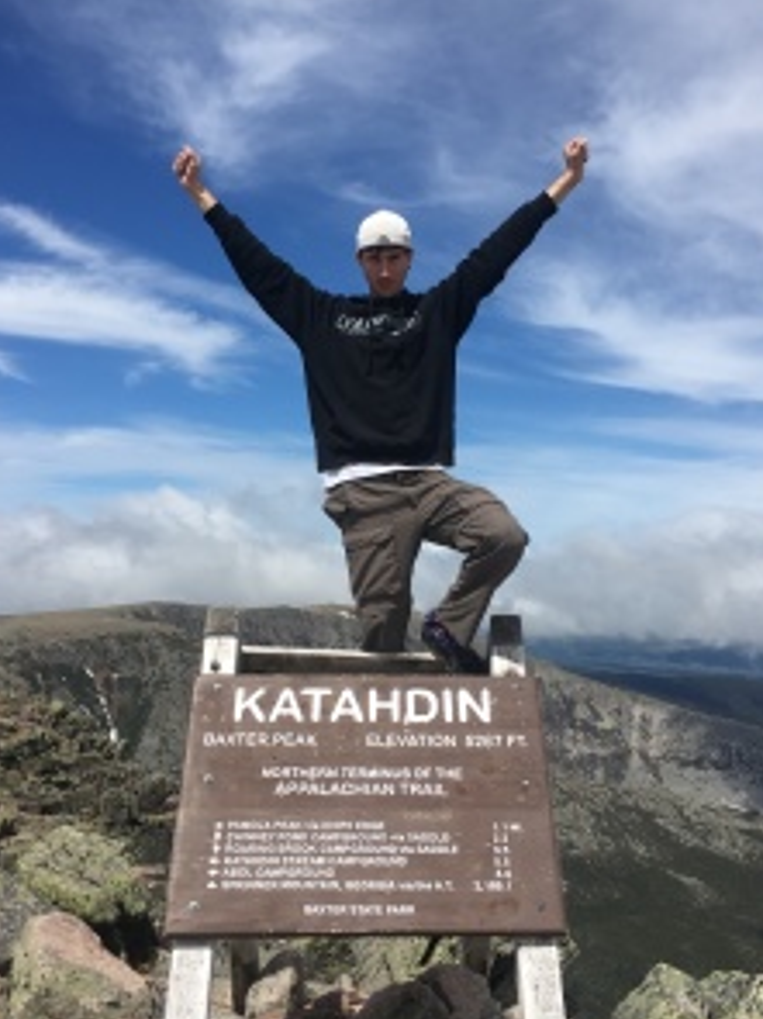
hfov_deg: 39.6
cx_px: 400
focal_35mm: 36
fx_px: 1059
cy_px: 539
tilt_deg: +0.5
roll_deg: -0.7
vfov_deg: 51.3
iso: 25
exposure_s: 1/2747
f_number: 2.2
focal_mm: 4.15
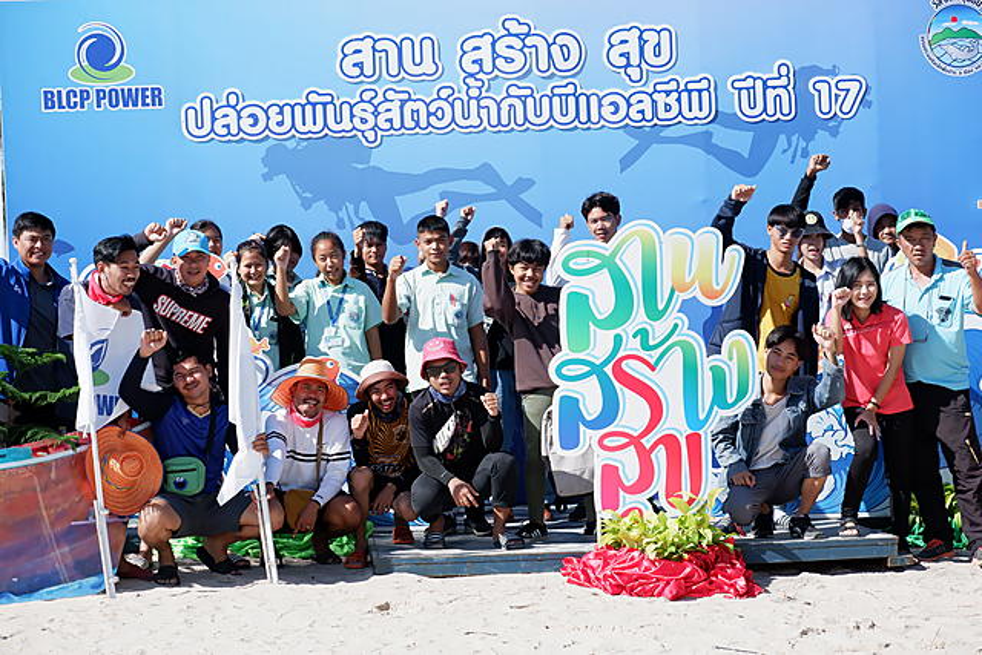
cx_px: 491
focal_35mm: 75
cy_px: 328
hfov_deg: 27.0
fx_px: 2046
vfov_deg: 18.2
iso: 400
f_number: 8
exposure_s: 1/550
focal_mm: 50
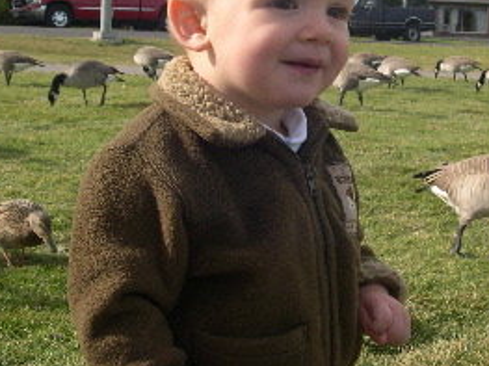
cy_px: 86
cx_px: 303
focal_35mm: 65
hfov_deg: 29.7
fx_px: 918
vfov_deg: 22.3
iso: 100
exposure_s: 1/119
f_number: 7.6
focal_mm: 8
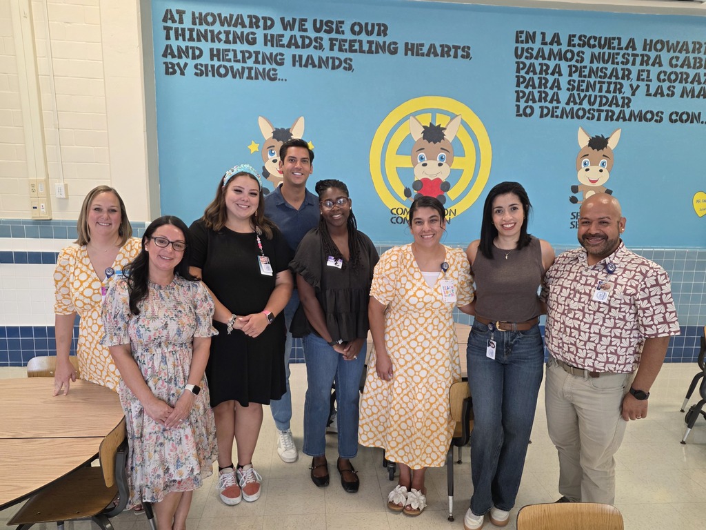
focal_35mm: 23
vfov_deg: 58.9
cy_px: 265
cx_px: 353
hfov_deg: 73.9
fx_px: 469
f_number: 1.7
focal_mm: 6.25
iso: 320
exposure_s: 1/120
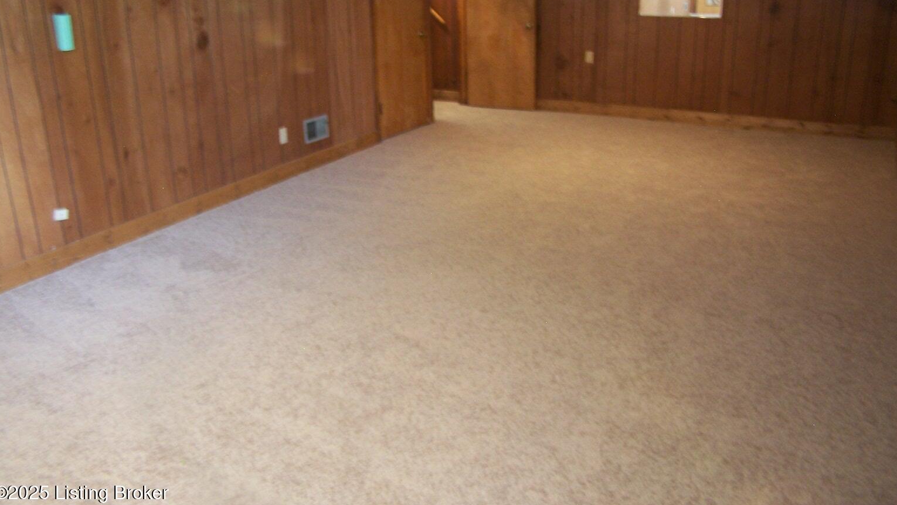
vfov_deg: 28.2
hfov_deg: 48.4
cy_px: 182
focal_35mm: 42
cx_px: 446
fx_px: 999
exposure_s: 1/2
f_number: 2.8
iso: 140
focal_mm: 6.3
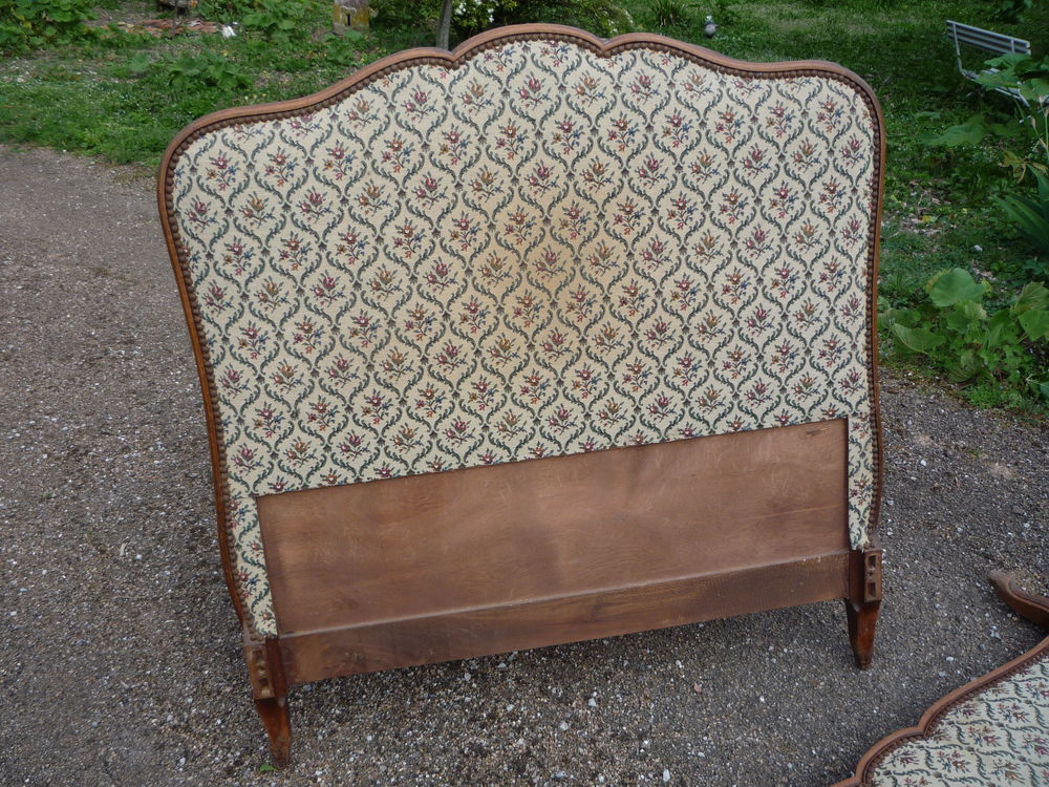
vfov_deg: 46.8
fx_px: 909
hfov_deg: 60.0
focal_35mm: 30
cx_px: 524
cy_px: 394
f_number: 4
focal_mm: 5.2
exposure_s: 1/160
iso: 100
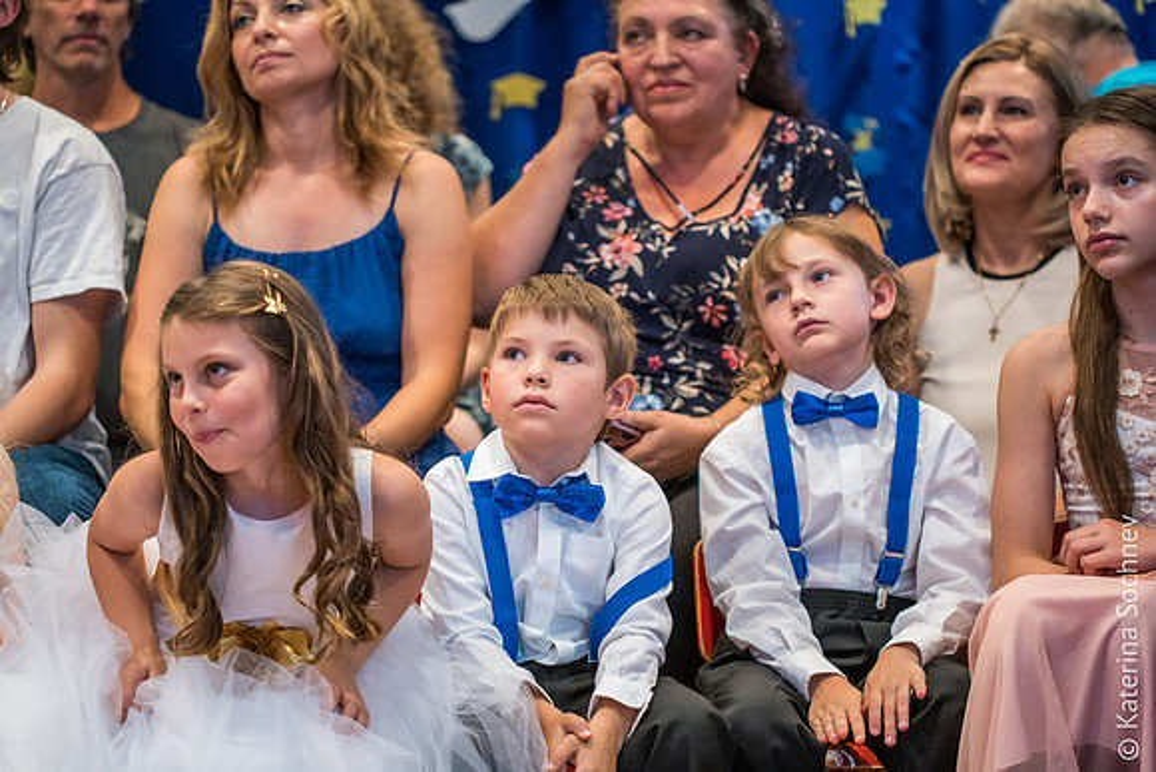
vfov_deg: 13.7
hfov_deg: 20.4
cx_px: 578
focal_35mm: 100
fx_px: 3212
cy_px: 386
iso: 1600
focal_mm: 100
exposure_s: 1/125
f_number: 2.8
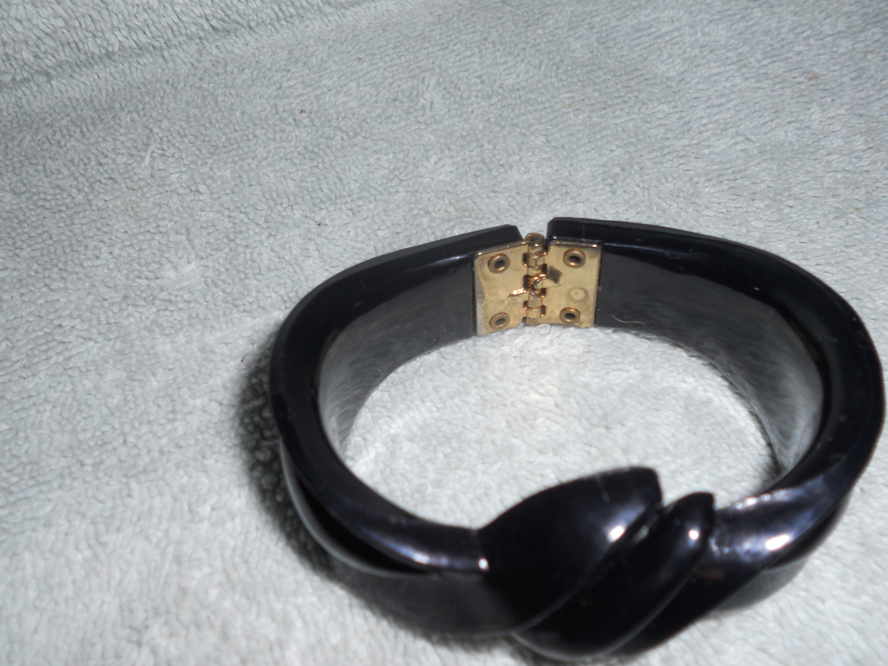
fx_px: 821
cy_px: 333
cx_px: 444
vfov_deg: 44.2
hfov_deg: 56.8
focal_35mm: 32
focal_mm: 5.8
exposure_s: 1/25
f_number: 8.8
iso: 80
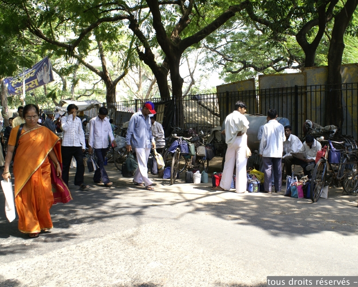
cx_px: 210
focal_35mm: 34
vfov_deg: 43.4
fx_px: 360
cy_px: 144
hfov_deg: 52.6
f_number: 4.5
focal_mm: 20
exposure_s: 1/100
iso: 100
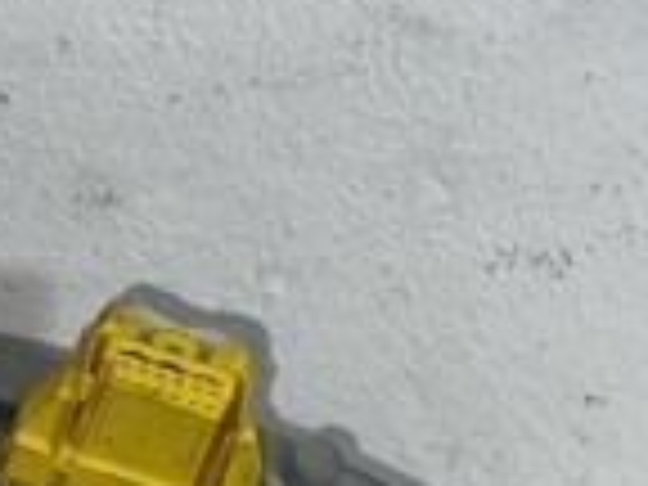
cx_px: -27
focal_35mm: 214
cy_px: 904
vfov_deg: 6.8
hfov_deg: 9.2
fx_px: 4006
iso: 40
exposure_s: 1/196
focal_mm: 6.86
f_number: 1.78
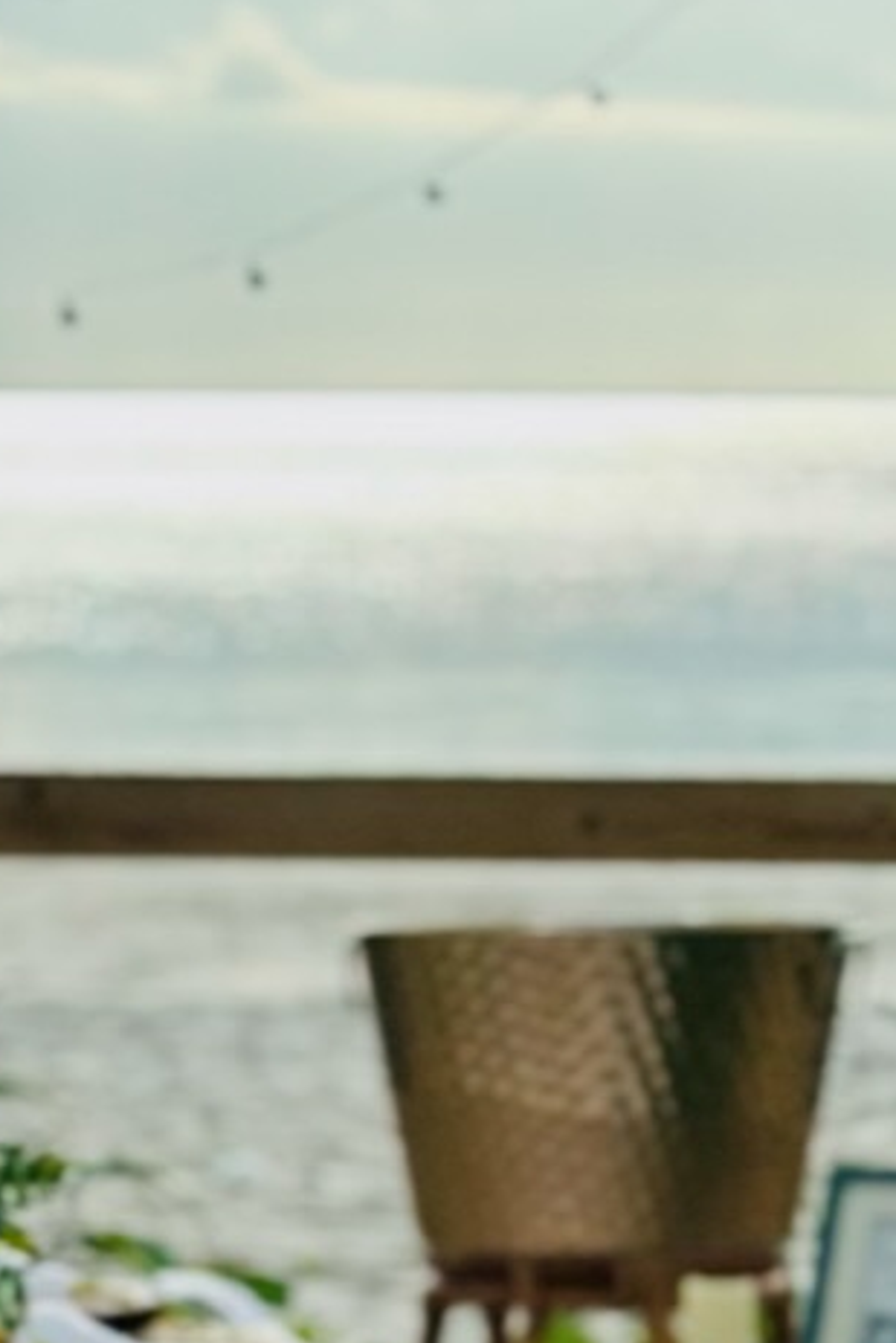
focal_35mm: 221
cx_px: -136
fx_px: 8244
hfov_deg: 6.2
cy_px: 1980
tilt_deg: -10.9
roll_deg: +0.3
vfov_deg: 9.1
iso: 100
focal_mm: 6.86
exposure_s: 1/7092
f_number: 1.78
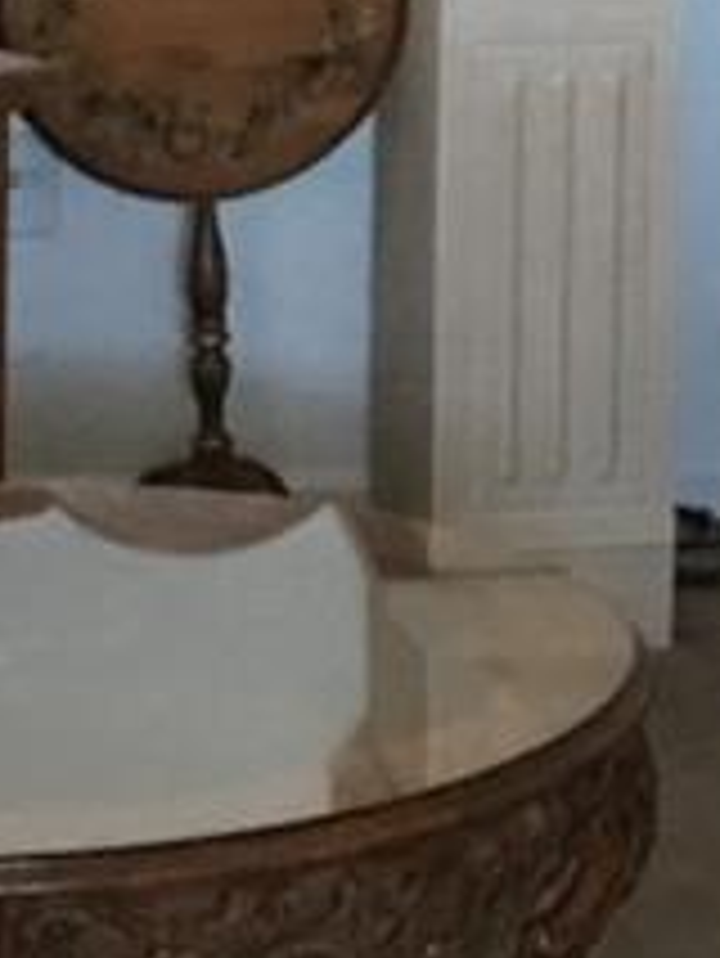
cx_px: 1138
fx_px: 5652
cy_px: -306
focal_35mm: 204
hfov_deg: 7.2
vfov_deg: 9.5
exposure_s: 1/8
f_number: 2.2
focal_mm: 4.15
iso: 100
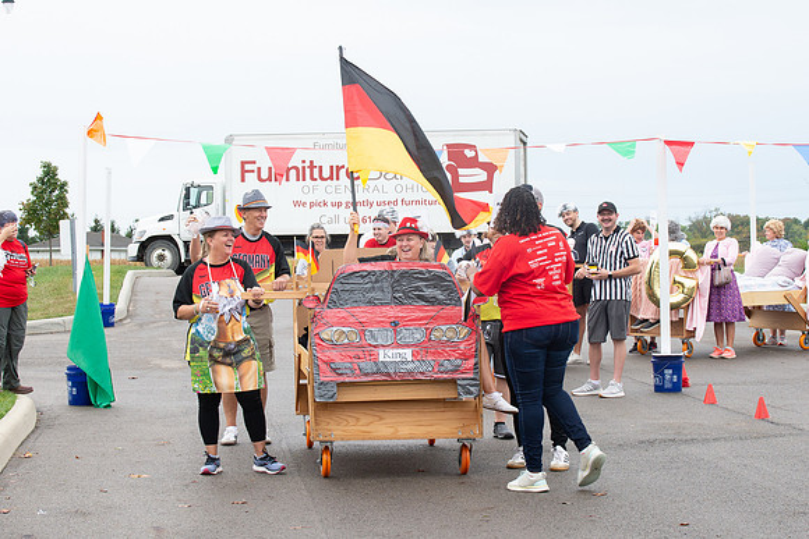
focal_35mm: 98
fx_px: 2208
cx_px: 430
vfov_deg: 13.9
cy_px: 267
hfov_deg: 20.8
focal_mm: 75
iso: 640
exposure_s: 1/160
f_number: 10
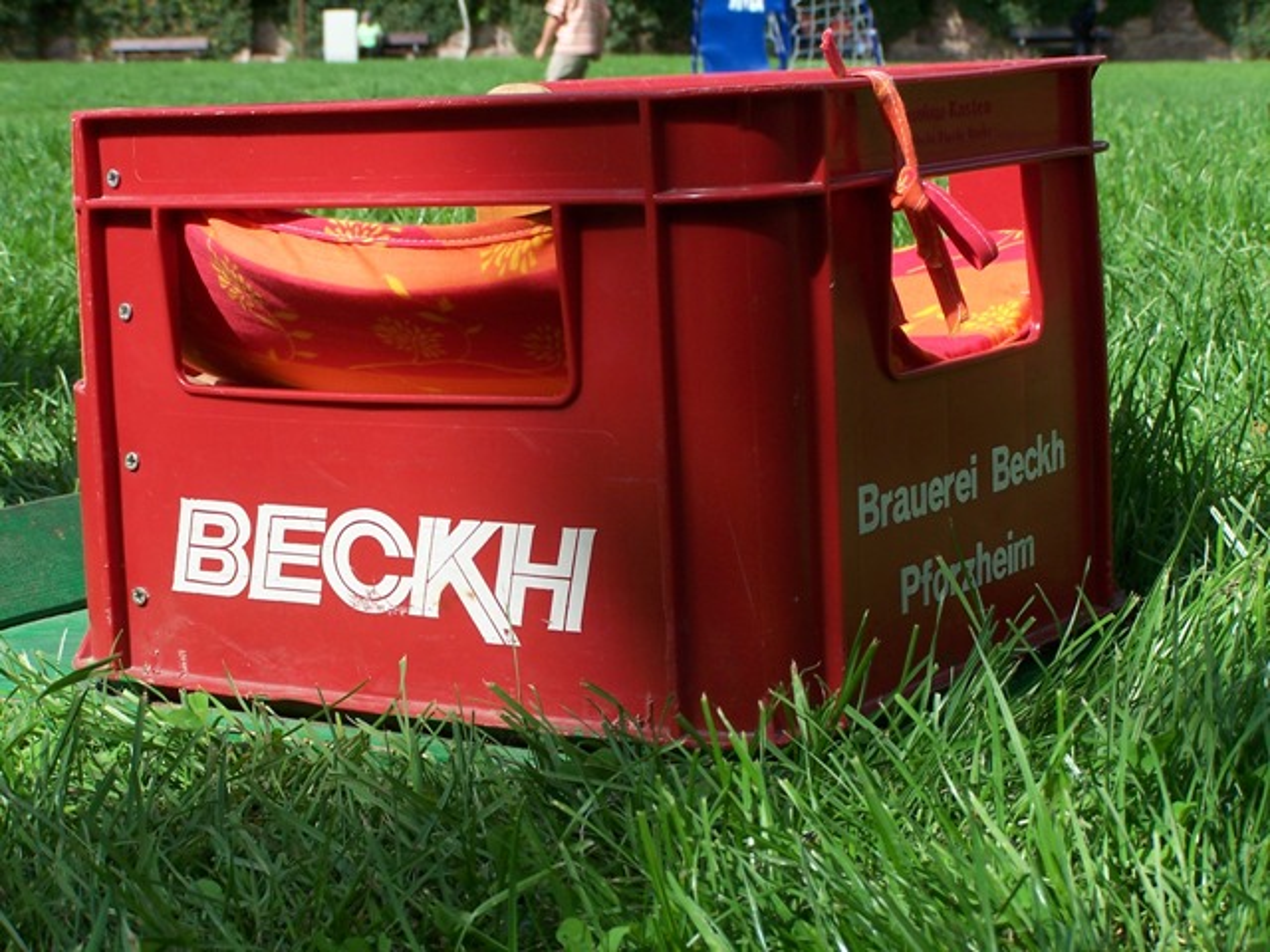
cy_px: 476
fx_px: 3008
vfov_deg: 18.0
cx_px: 635
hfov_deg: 23.8
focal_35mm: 82
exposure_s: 1/500
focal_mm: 13.7
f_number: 4.5
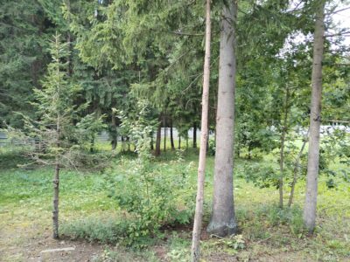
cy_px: 131
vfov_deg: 53.1
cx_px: 175
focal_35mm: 26
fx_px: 263
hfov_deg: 67.3
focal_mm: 4.75
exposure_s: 1/100
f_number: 1.8
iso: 239
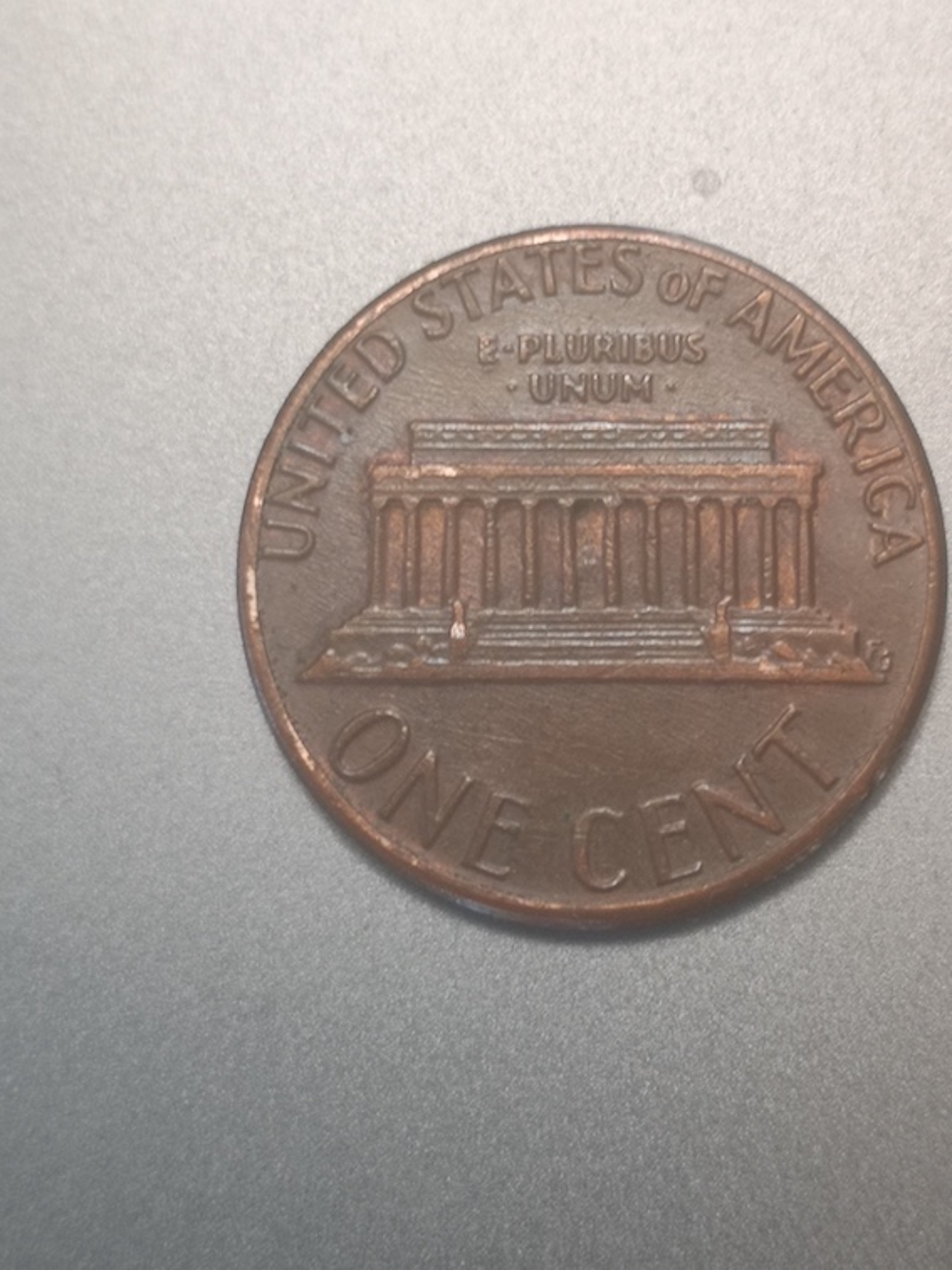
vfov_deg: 24.1
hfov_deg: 18.2
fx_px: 2970
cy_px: 635
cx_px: 476
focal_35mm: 81
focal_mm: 5.58
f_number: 1.8
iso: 100
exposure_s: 1/50
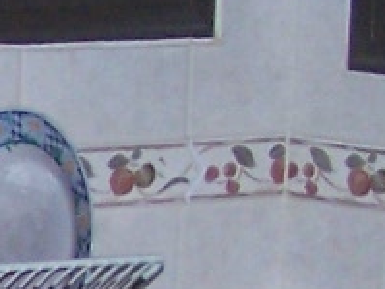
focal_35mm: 296
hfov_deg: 6.4
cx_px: -577
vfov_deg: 4.9
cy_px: 545
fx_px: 3290
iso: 140
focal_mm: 6.3
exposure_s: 1/60
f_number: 2.8
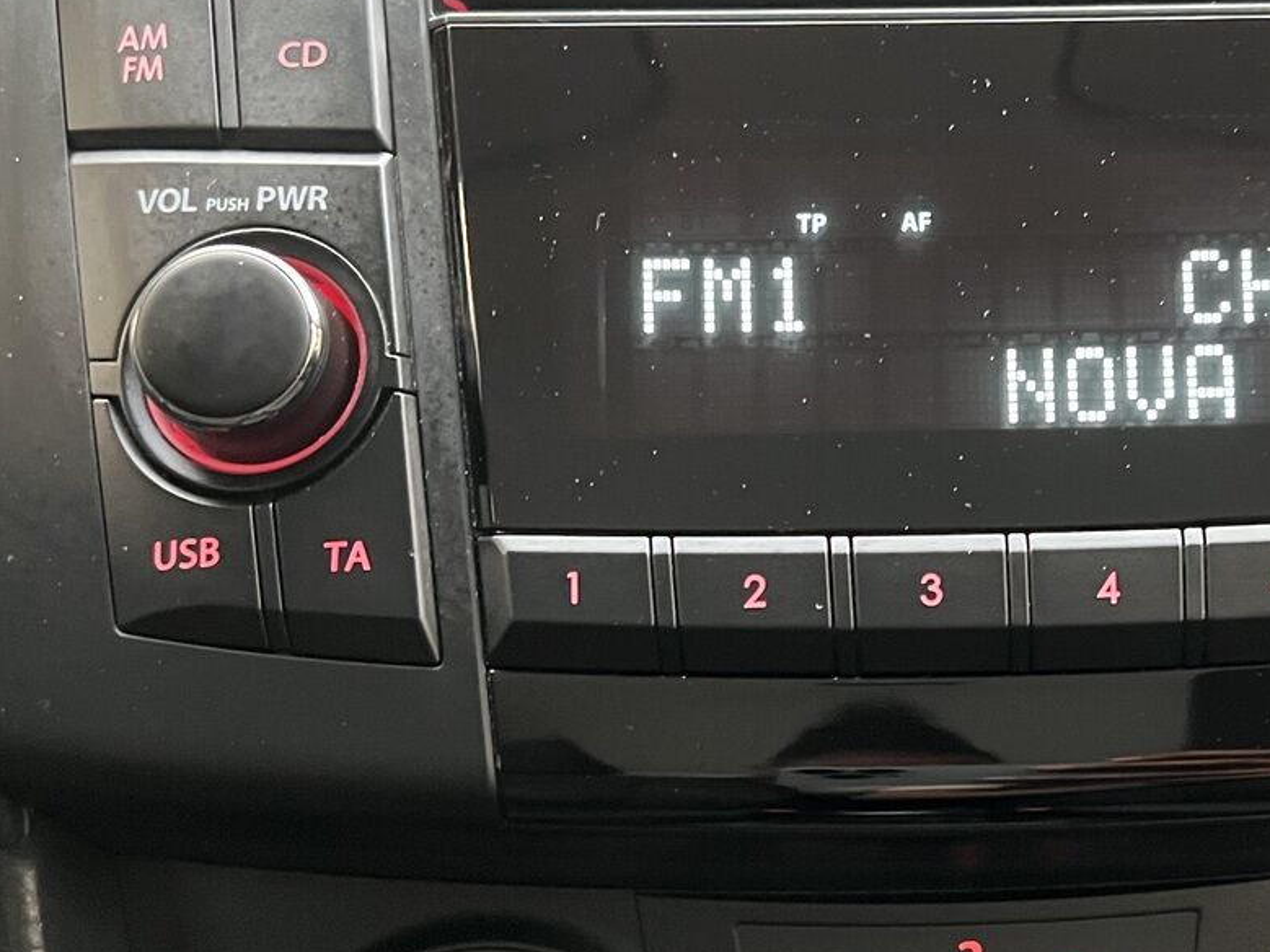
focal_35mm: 57
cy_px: 606
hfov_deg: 33.3
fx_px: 2091
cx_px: 906
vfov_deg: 25.6
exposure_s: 1/33
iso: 400
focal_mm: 5.7
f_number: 1.5
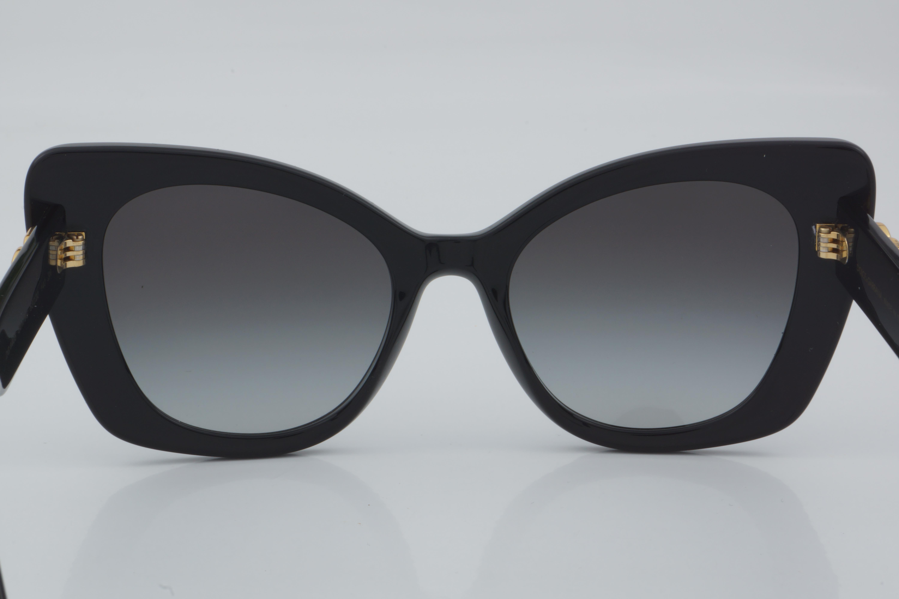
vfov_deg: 16.6
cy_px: 300
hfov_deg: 24.6
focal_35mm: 82
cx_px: 450
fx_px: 2060
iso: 100
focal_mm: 55
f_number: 32
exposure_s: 1/4
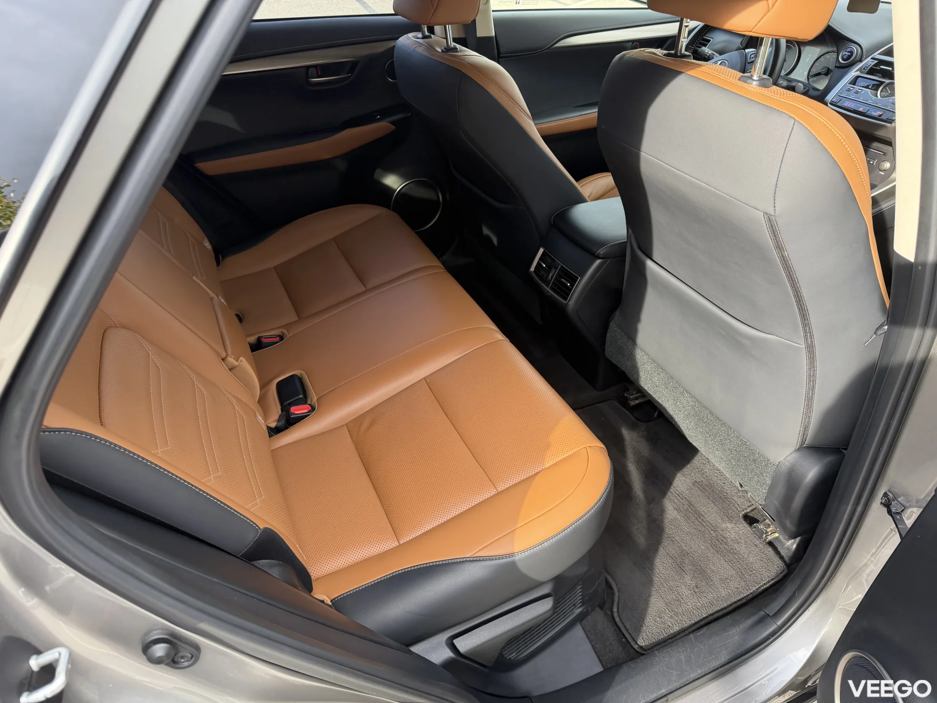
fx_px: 650
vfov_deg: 56.8
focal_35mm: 24
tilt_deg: -34.2
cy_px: 352
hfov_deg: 71.6
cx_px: 468
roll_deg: +2.1
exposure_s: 1/215
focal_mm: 6.76
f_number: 1.78
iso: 160
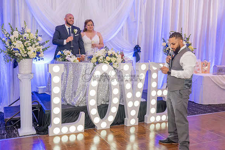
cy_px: 75
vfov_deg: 35.1
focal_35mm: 38
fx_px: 238
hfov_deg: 50.7
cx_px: 112
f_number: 4
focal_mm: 38
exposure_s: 1/200
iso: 1600
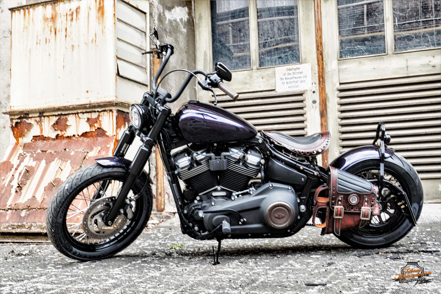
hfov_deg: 40.3
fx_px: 600
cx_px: 220
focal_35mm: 49
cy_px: 147
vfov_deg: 27.5
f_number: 3.3
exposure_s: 1/60
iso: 500
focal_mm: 17.83
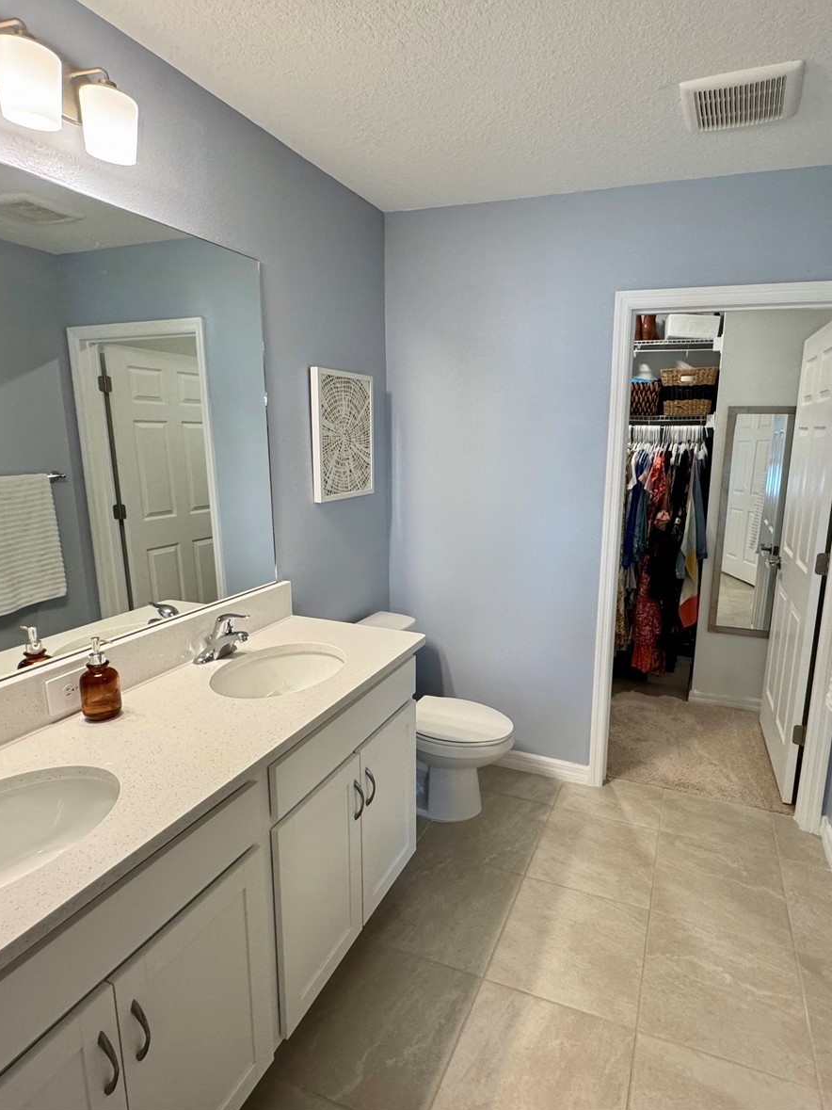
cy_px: 549
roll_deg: -0.4
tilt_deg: -11.8
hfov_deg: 68.2
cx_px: 486
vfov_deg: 84.7
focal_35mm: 19
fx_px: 609
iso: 250
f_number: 2.2
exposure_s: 1/120
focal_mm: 2.22
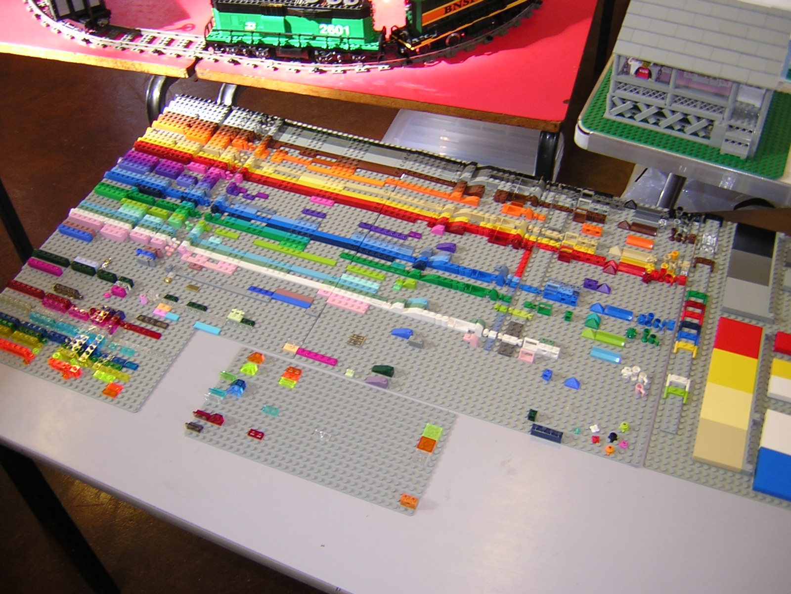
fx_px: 823
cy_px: 297
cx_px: 396
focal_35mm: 36
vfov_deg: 39.7
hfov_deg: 51.4
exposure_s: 1/30
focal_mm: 4.7
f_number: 2.6
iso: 100
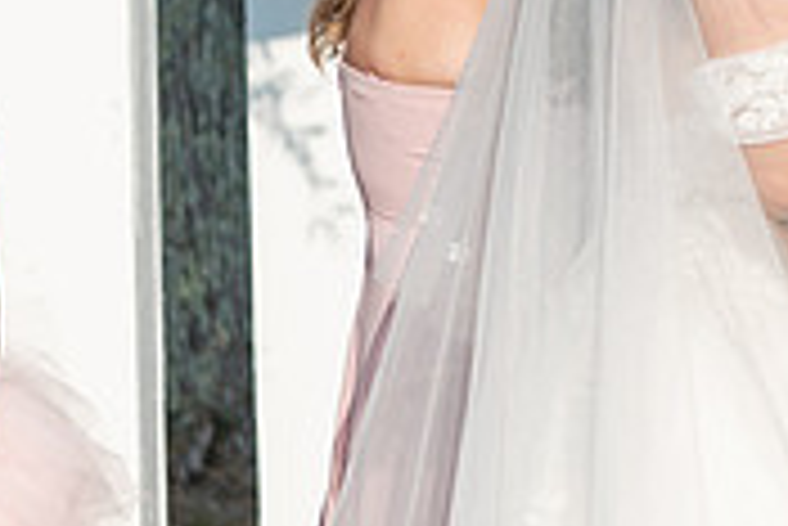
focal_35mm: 237
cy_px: -91
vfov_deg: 5.8
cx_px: 1193
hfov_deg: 8.5
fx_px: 5192
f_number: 4
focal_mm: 70
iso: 100
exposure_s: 1/1250
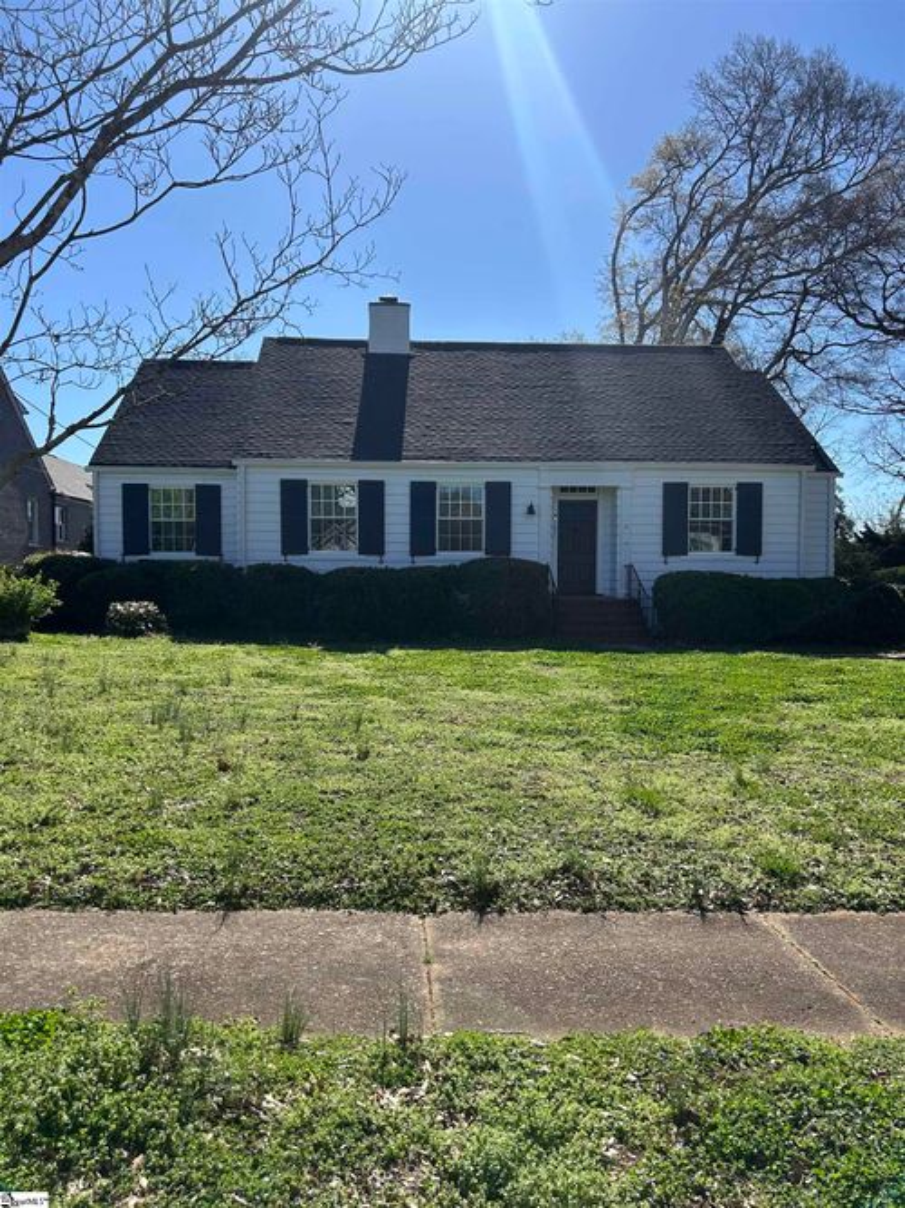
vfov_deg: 67.3
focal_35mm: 26
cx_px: 452
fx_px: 907
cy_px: 604
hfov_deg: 53.0
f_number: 1.5
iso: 50
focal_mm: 5.7
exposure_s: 1/4115
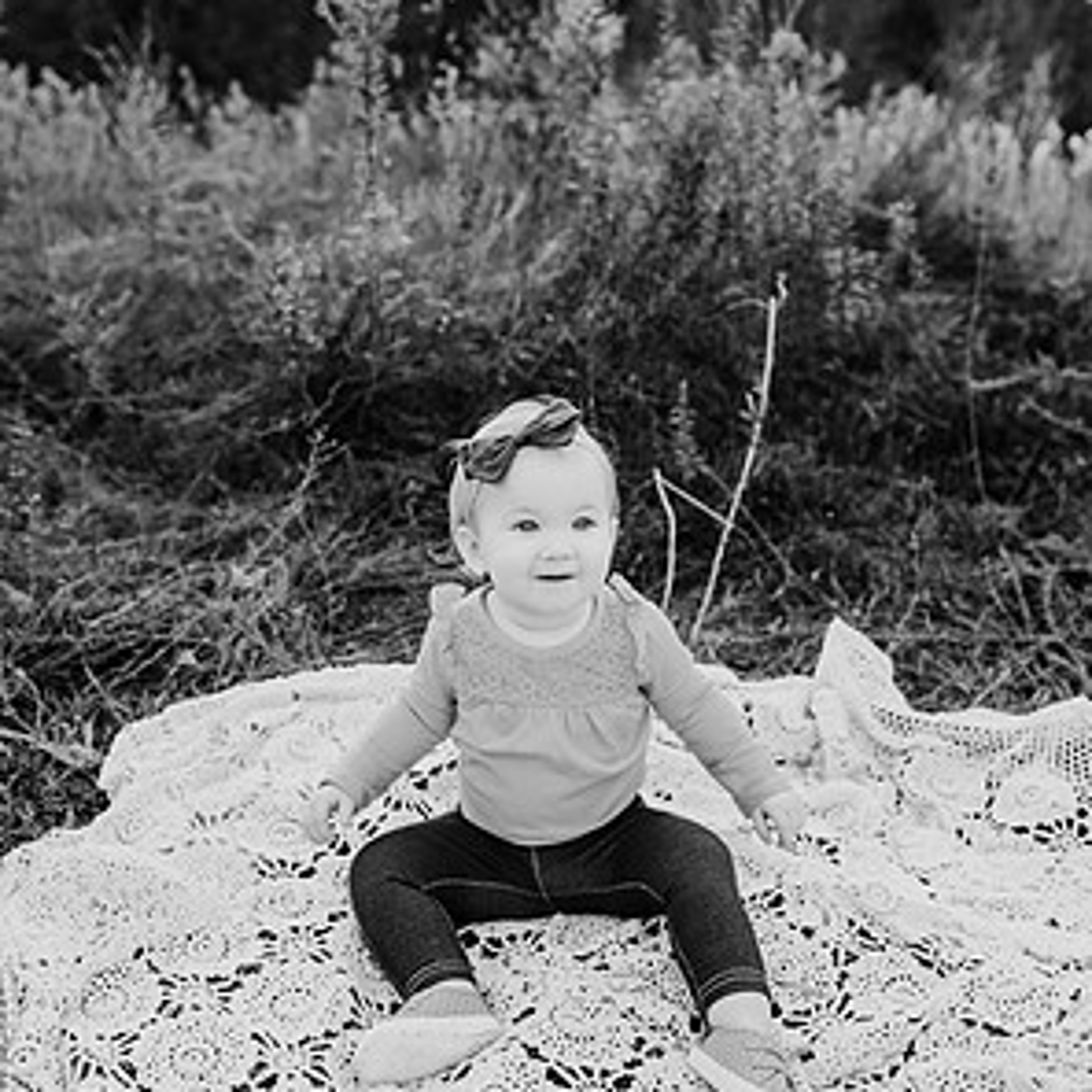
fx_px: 1106
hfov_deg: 52.5
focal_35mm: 31
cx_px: 550
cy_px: 509
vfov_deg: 52.5
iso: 100
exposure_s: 1/250
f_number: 2.8
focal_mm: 24
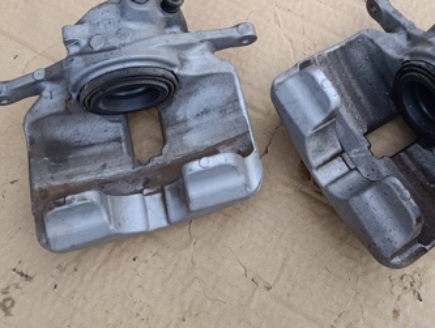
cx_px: 309
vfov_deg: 31.4
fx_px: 554
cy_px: 33
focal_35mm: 44
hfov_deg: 42.0
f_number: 1.7
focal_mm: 6.11
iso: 250
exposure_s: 1/100
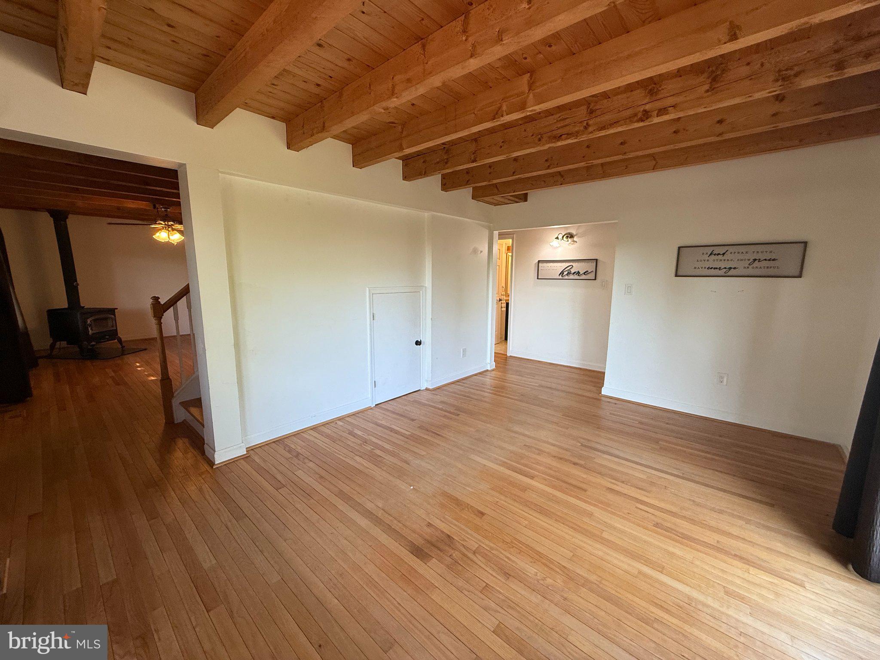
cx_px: 440
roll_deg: -0.4
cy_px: 330
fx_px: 356
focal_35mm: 14
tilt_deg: -9.7
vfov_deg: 85.7
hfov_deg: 102.1
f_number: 2.2
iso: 160
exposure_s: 1/99
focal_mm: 2.22
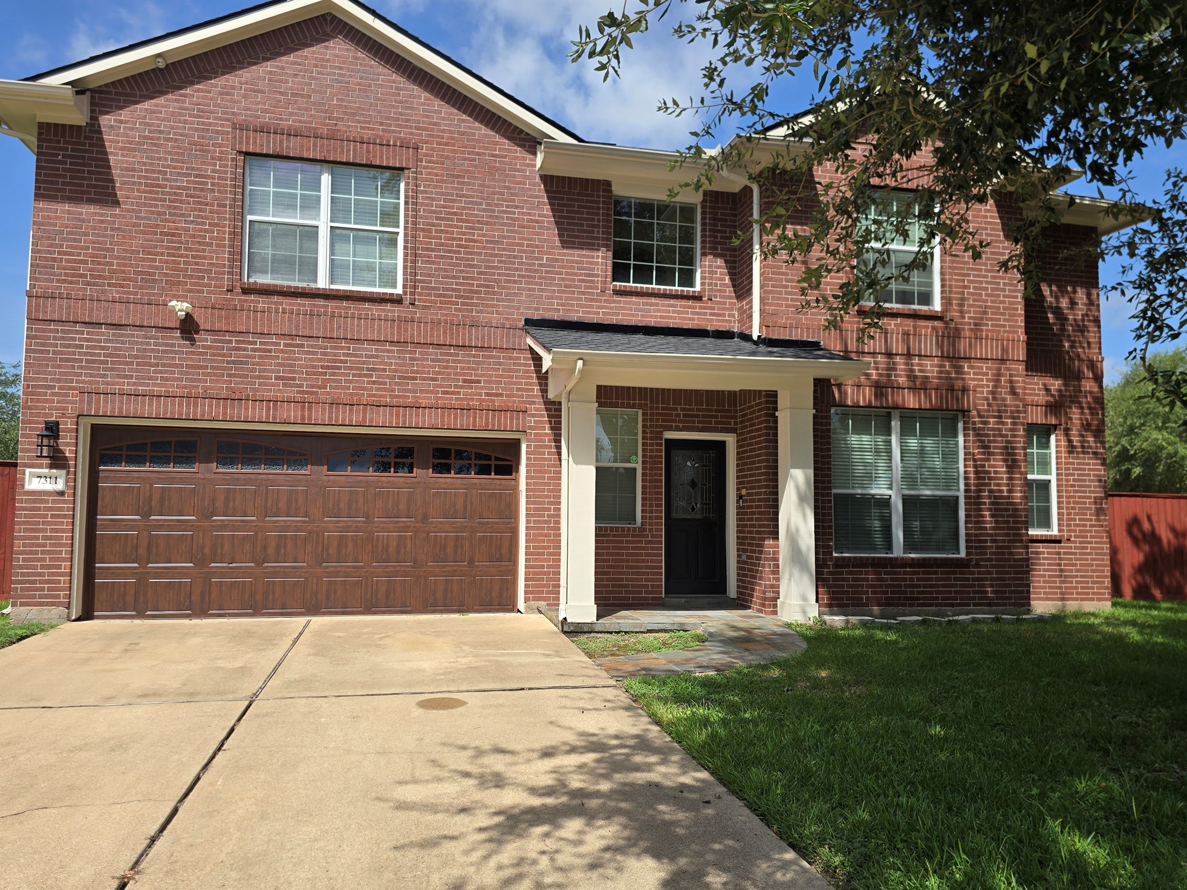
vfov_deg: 56.8
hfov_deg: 71.6
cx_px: 574
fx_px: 823
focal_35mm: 24
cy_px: 463
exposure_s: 1/736
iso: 12
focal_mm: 6.3
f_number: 1.7
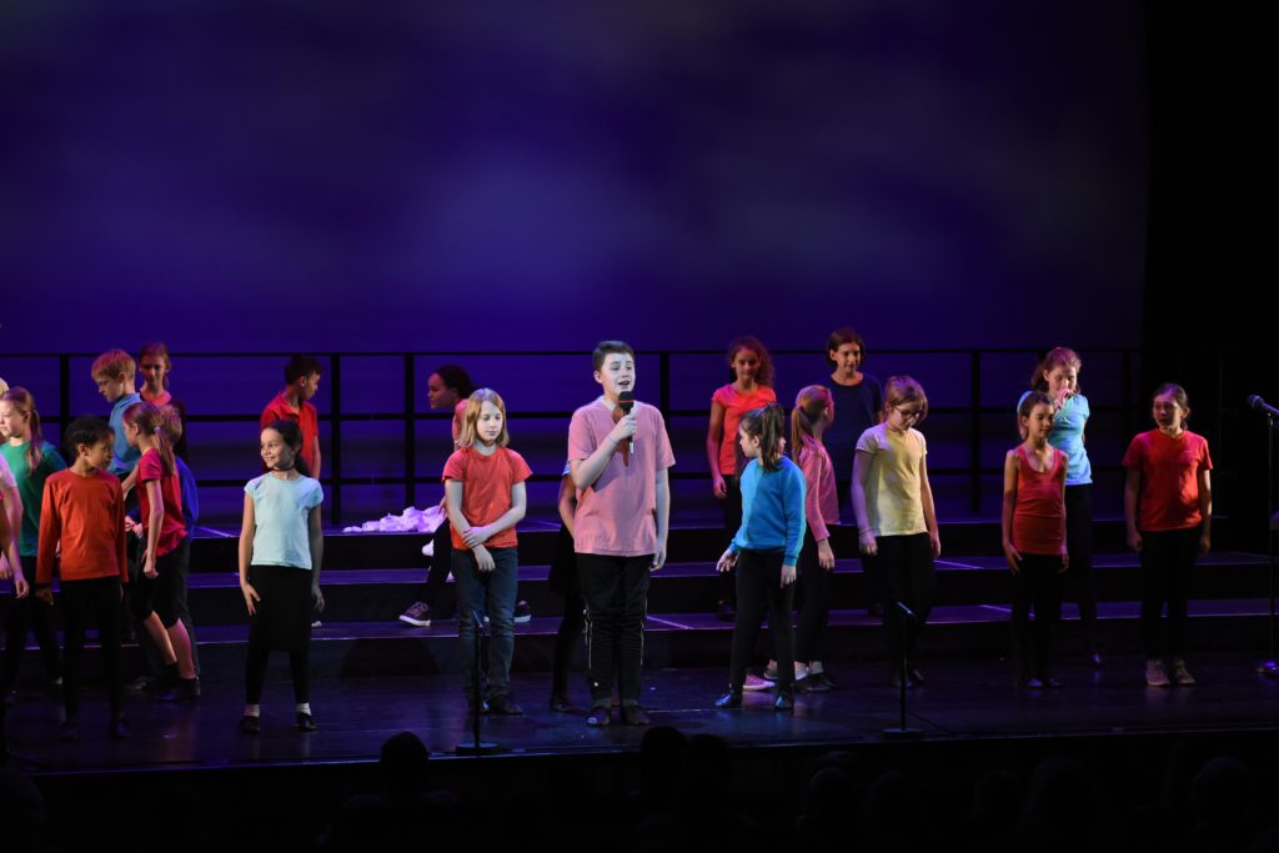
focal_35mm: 105
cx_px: 640
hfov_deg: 19.5
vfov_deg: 13.0
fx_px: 3731
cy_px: 426
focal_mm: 70
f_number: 5
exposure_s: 1/400
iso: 1600
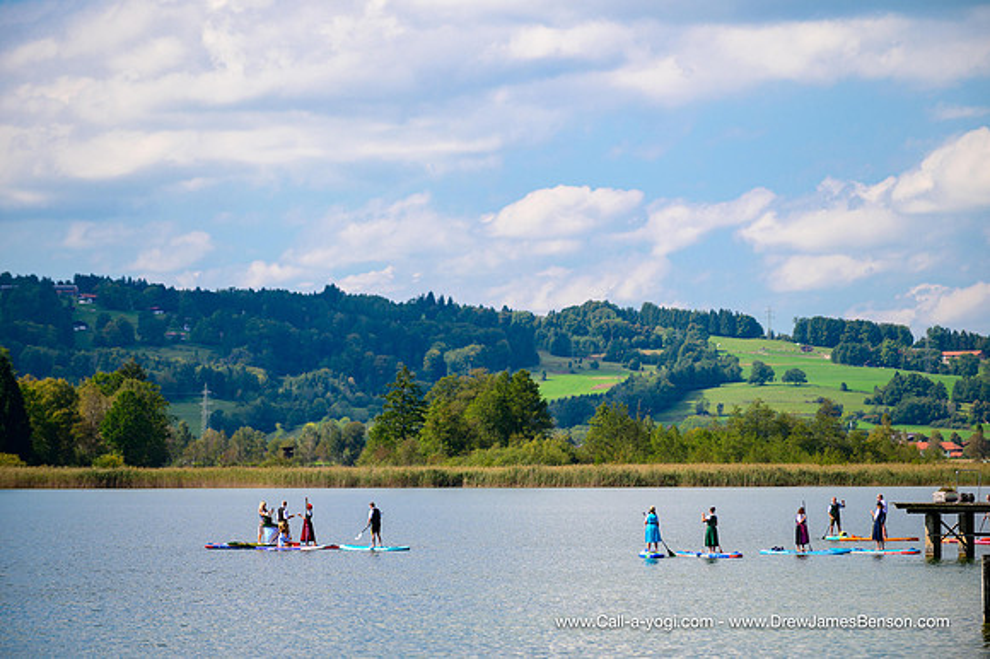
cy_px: 330
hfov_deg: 10.3
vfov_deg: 6.9
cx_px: 495
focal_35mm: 200
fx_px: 5497
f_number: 4
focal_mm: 200
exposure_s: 1/1000
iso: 200
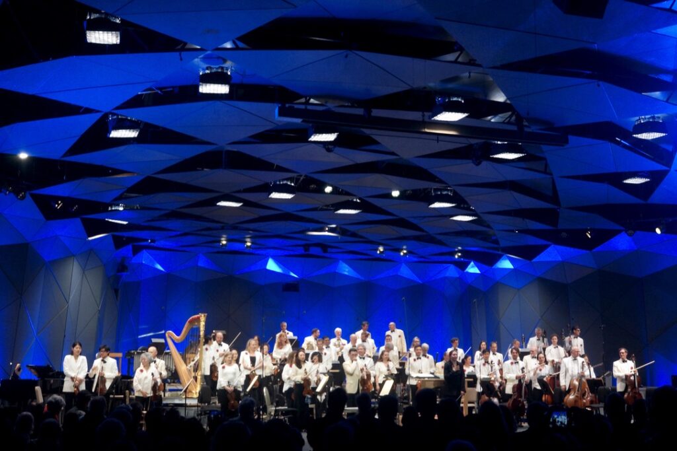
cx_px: 338
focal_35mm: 45
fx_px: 846
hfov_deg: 43.6
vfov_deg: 29.9
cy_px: 226
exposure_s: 1/20
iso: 500
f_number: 7.1
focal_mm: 30
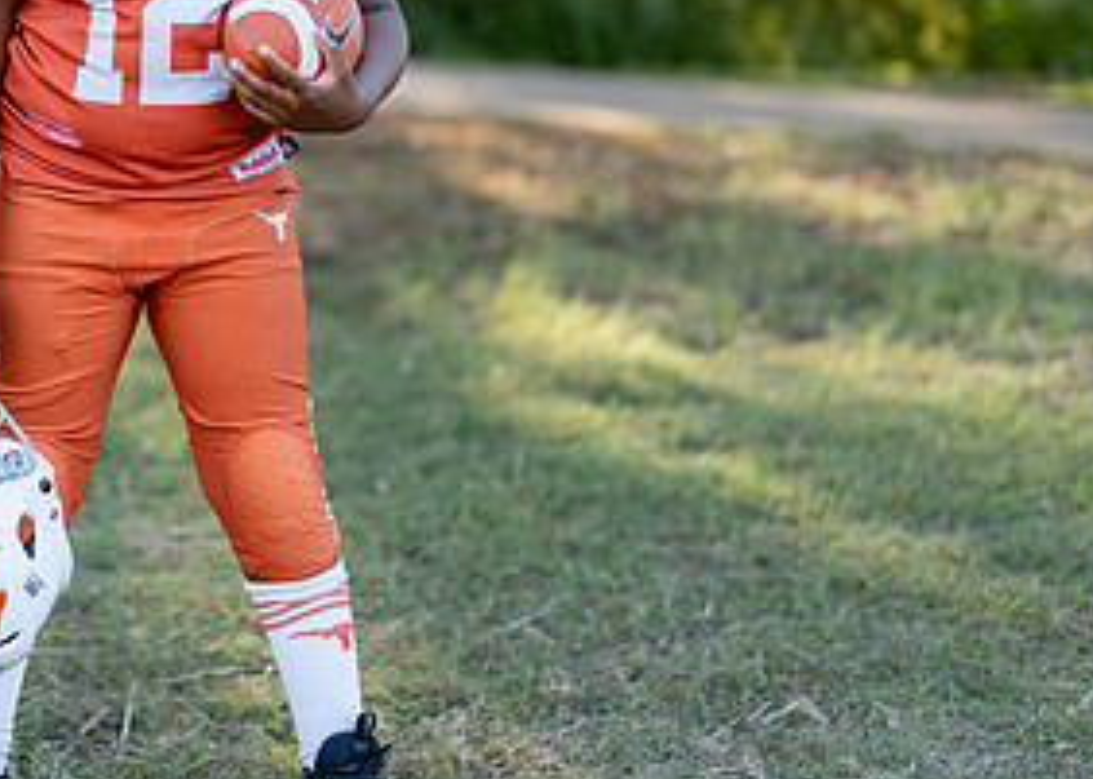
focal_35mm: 118
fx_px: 3660
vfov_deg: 12.1
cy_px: 164
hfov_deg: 16.8
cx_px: 174
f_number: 1.2
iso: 100
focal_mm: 50
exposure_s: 1/800
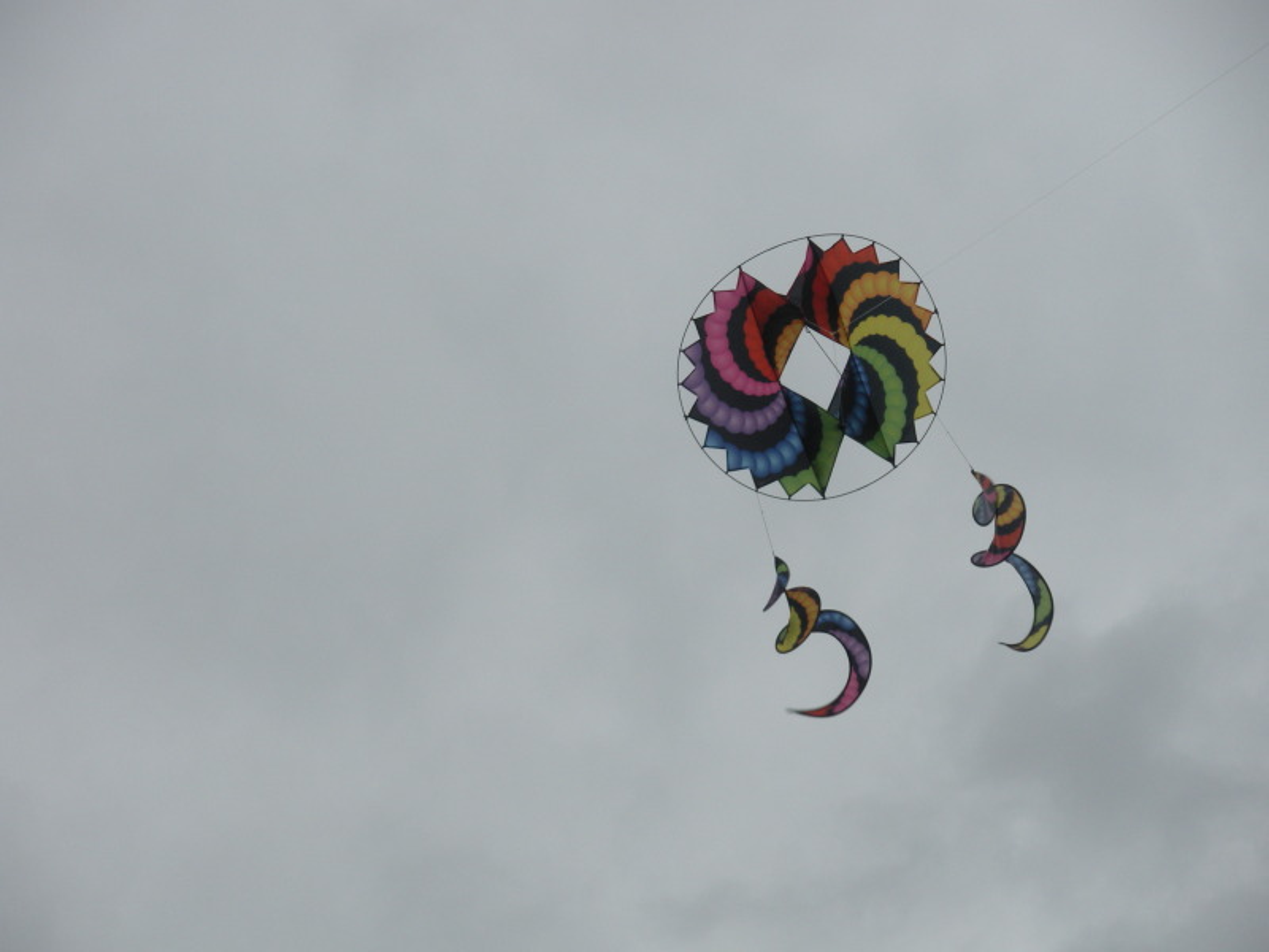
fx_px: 4436
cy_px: 476
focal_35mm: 121
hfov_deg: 16.3
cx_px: 634
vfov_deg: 12.2
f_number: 5.3
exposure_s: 1/273
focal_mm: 21.2
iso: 88
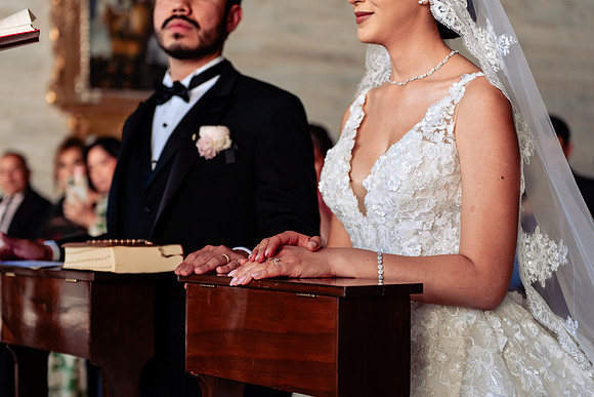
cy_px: 198
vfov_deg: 18.6
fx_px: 1213
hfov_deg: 27.5
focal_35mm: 74
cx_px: 297
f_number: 3.2
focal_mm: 70
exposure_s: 1/400
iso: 500
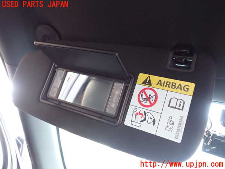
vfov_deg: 46.8
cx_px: 112
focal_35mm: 30
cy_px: 84
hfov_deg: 60.0
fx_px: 195
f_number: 2.3
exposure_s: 1/30
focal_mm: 5.4
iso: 800
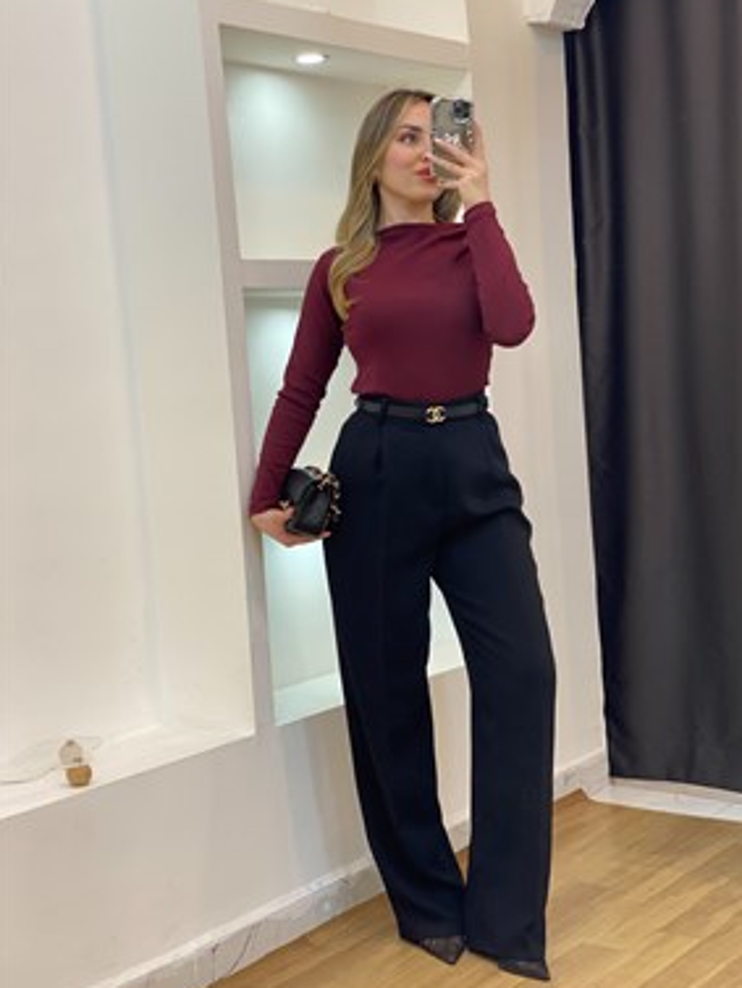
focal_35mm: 57
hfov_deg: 25.7
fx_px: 1628
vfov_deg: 33.8
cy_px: 512
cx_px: 401
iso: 100
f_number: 2
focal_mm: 6
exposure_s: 1/100
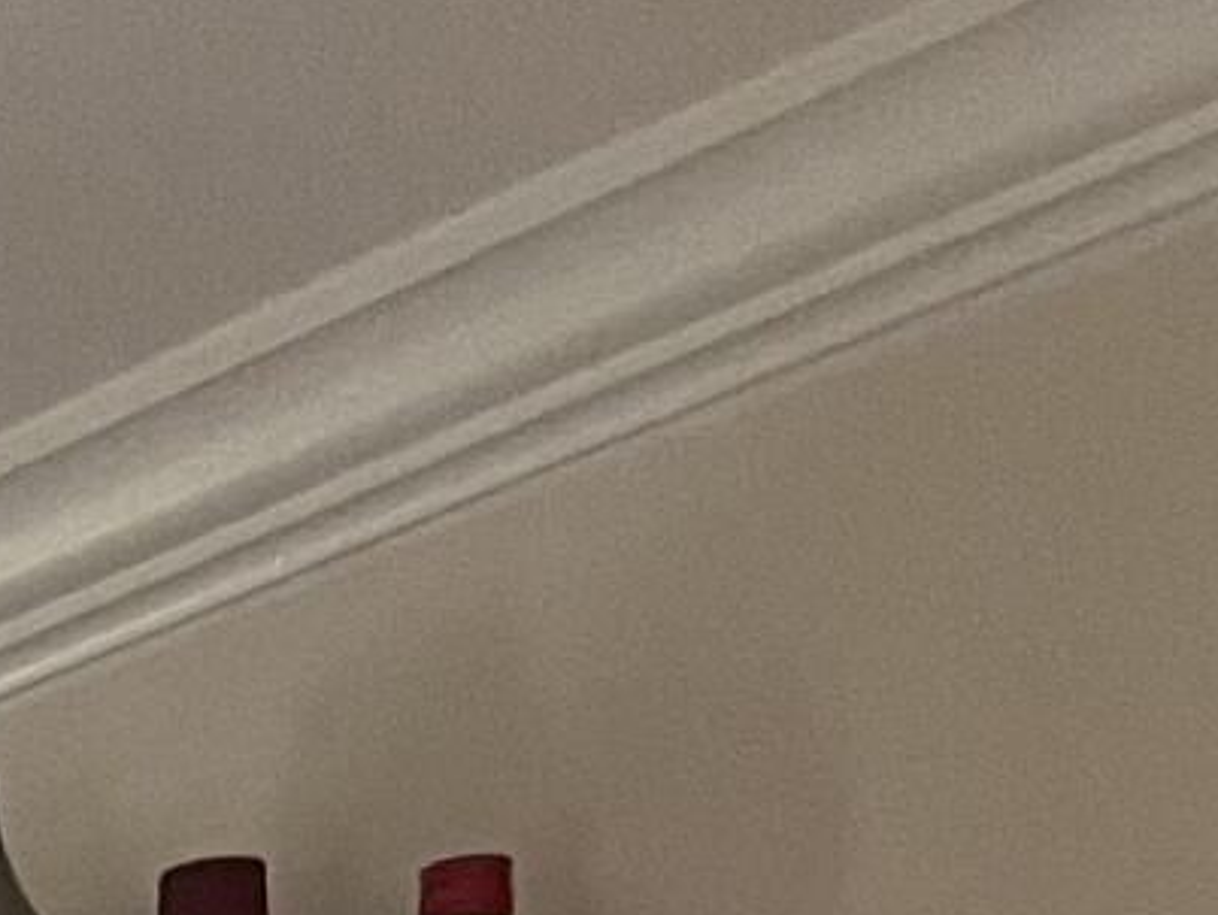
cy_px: 3096
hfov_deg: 8.4
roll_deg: -0.1
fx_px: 6830
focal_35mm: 194
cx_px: -2524
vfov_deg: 6.7
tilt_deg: -3.7
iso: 100
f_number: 1.6
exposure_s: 1/60
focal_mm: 5.1
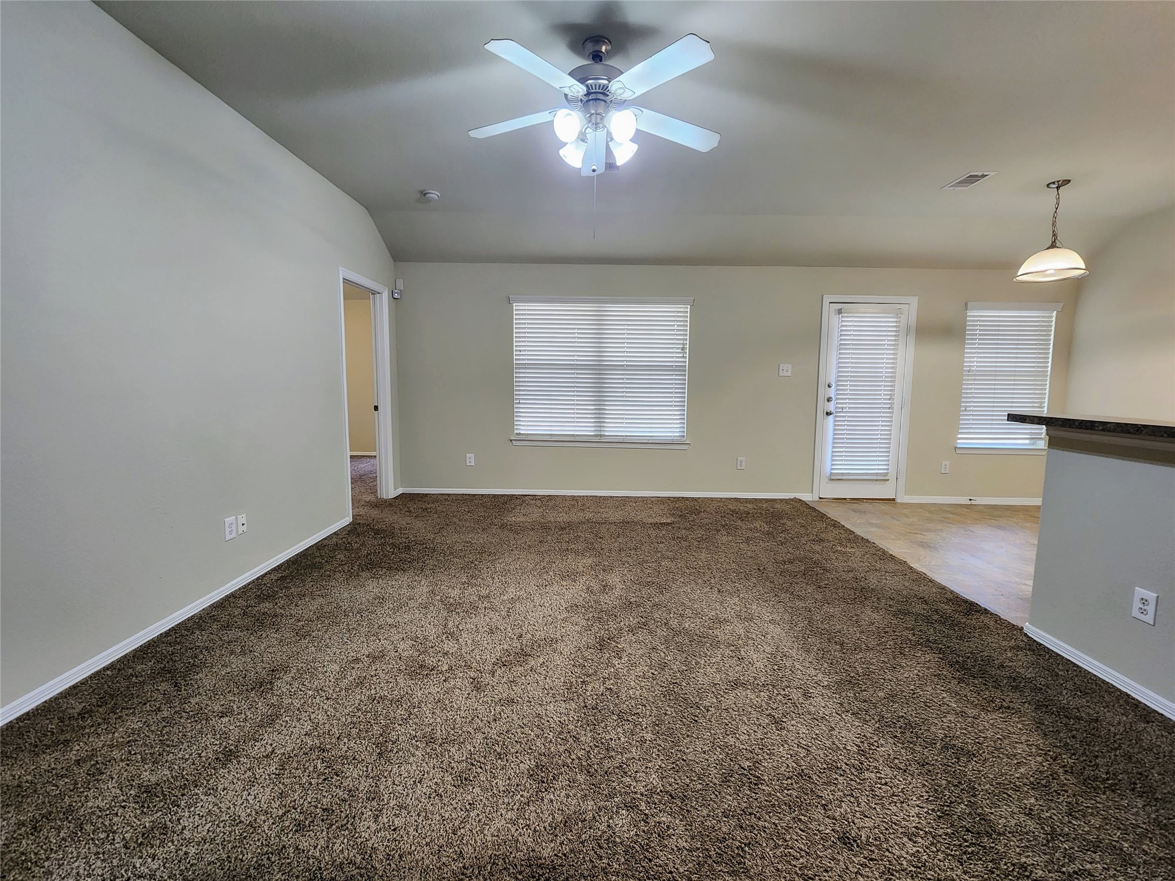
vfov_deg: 89.9
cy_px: 440
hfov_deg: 106.2
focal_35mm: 13
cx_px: 588
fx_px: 441
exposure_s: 1/60
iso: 250
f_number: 2.2
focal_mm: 2.2
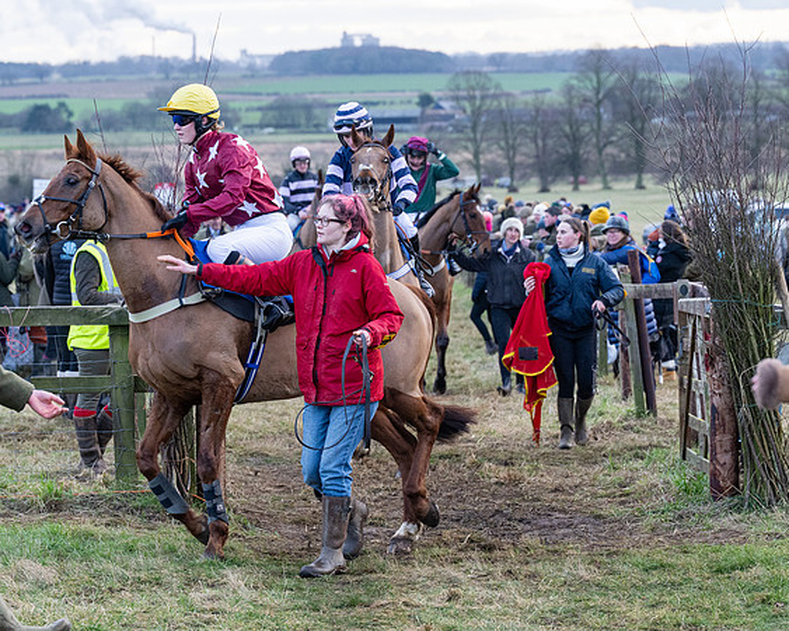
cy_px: 316
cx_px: 337
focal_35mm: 142
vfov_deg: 10.9
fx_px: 3314
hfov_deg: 13.6
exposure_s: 1/400
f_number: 4
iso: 1000
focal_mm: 84
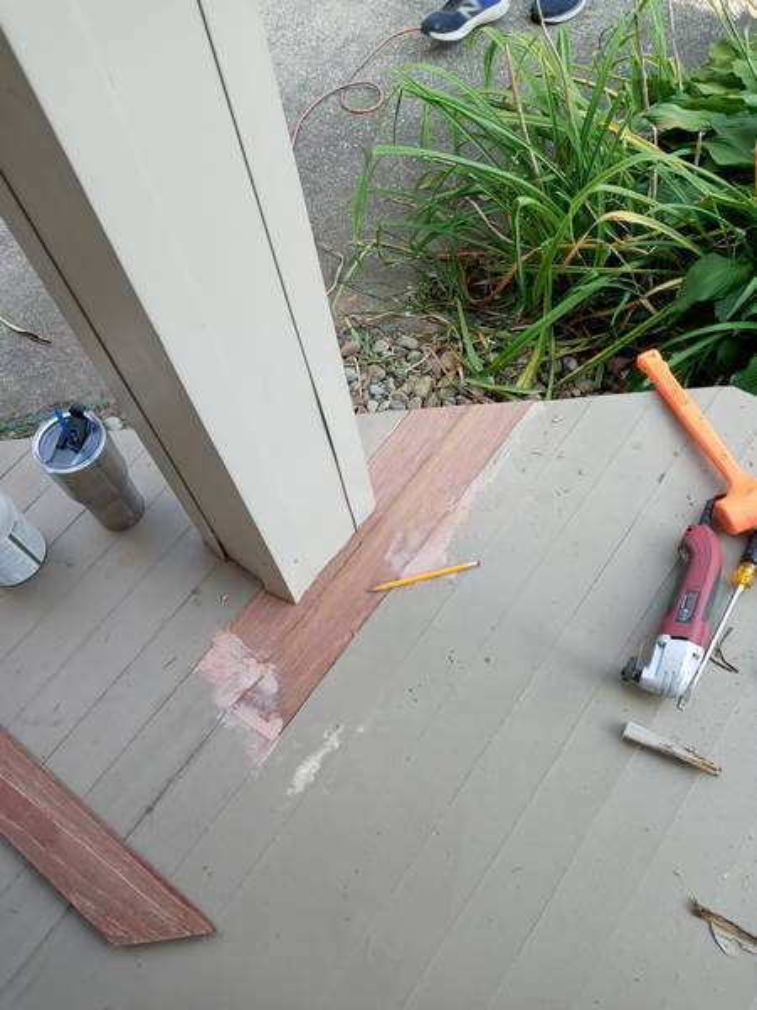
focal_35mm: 28
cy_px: 505
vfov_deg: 63.4
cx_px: 378
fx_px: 816
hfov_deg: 49.7
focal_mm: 3.61
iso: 100
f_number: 1.8
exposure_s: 1/191
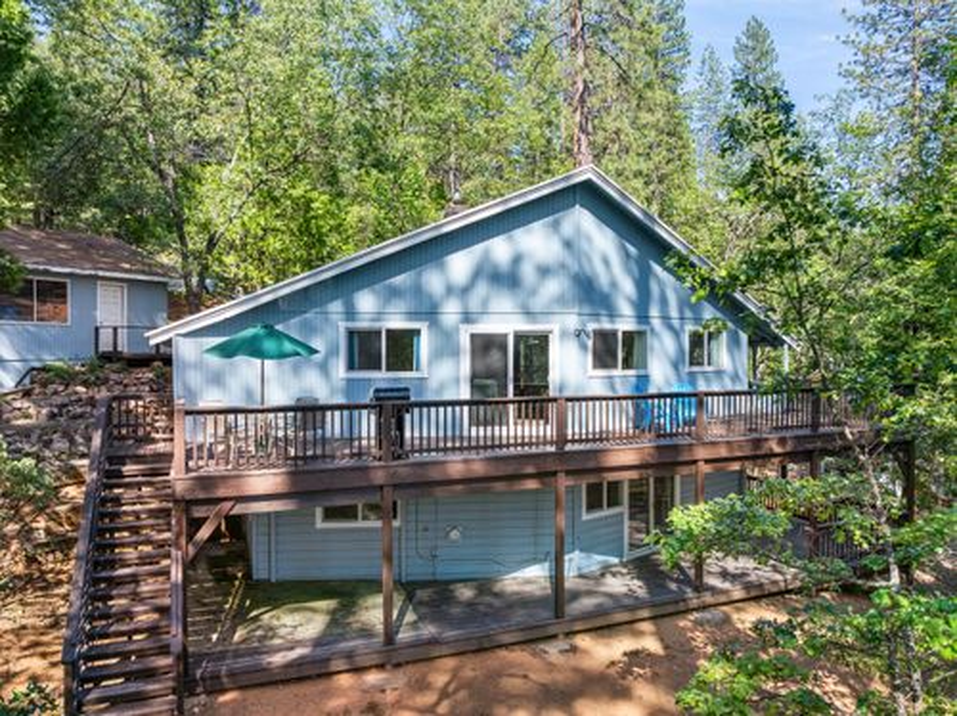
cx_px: 478
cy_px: 358
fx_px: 663
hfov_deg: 71.6
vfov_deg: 56.7
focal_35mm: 24
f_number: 2.8
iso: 170
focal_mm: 12.29
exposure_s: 1/400
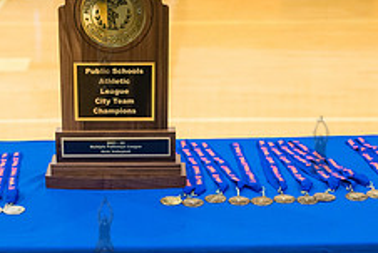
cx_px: 104
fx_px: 956
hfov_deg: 22.2
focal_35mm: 91
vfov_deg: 14.9
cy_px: 225
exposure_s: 1/125
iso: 4000
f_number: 2.8
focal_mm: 35
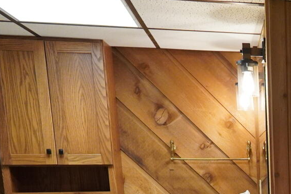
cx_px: 389
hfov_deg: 26.5
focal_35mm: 63
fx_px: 509
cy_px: 271
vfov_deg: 19.4
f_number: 4
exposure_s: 1/160
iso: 1250
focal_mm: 12
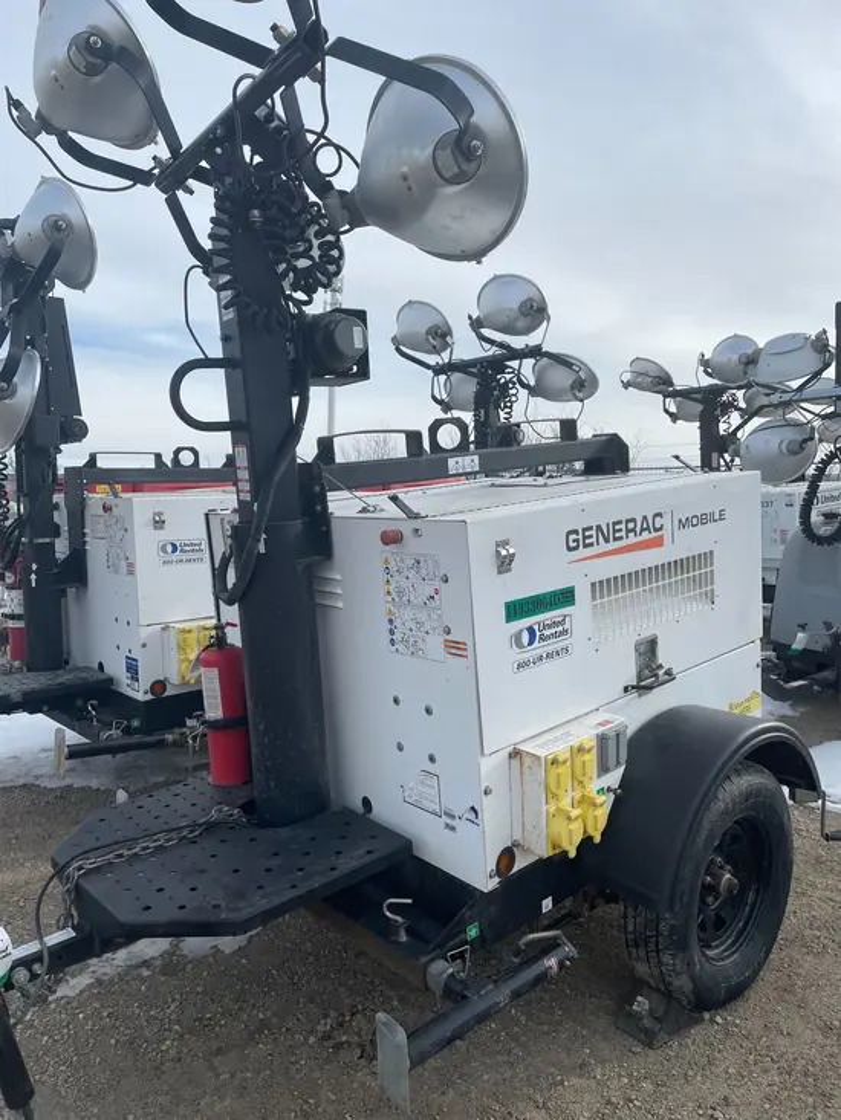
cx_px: 420
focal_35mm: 26
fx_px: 842
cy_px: 560
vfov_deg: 67.3
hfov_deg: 53.1
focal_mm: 4.2
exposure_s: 1/4000
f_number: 1.6
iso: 32
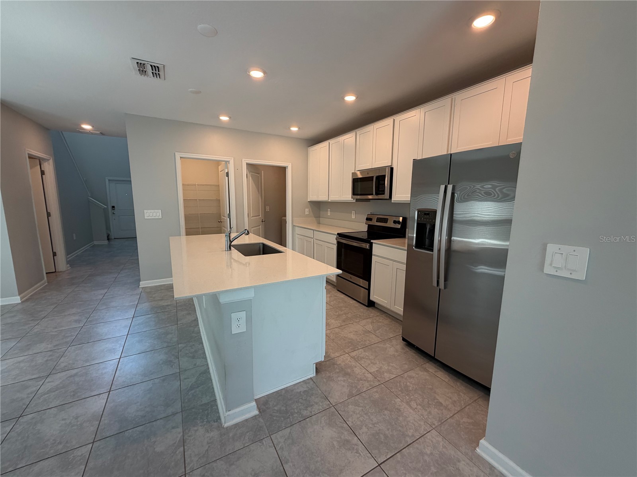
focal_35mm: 14
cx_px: 318
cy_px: 238
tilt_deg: -8.3
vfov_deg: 85.7
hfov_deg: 102.1
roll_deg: -1.2
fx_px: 258
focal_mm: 2.22
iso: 160
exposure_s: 1/120
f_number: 2.2
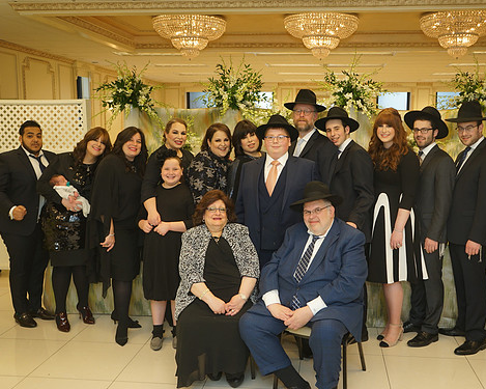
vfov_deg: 41.1
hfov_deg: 50.1
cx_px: 284
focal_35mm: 36
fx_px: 518
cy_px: 200
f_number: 5.6
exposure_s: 1/100
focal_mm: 31
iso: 800
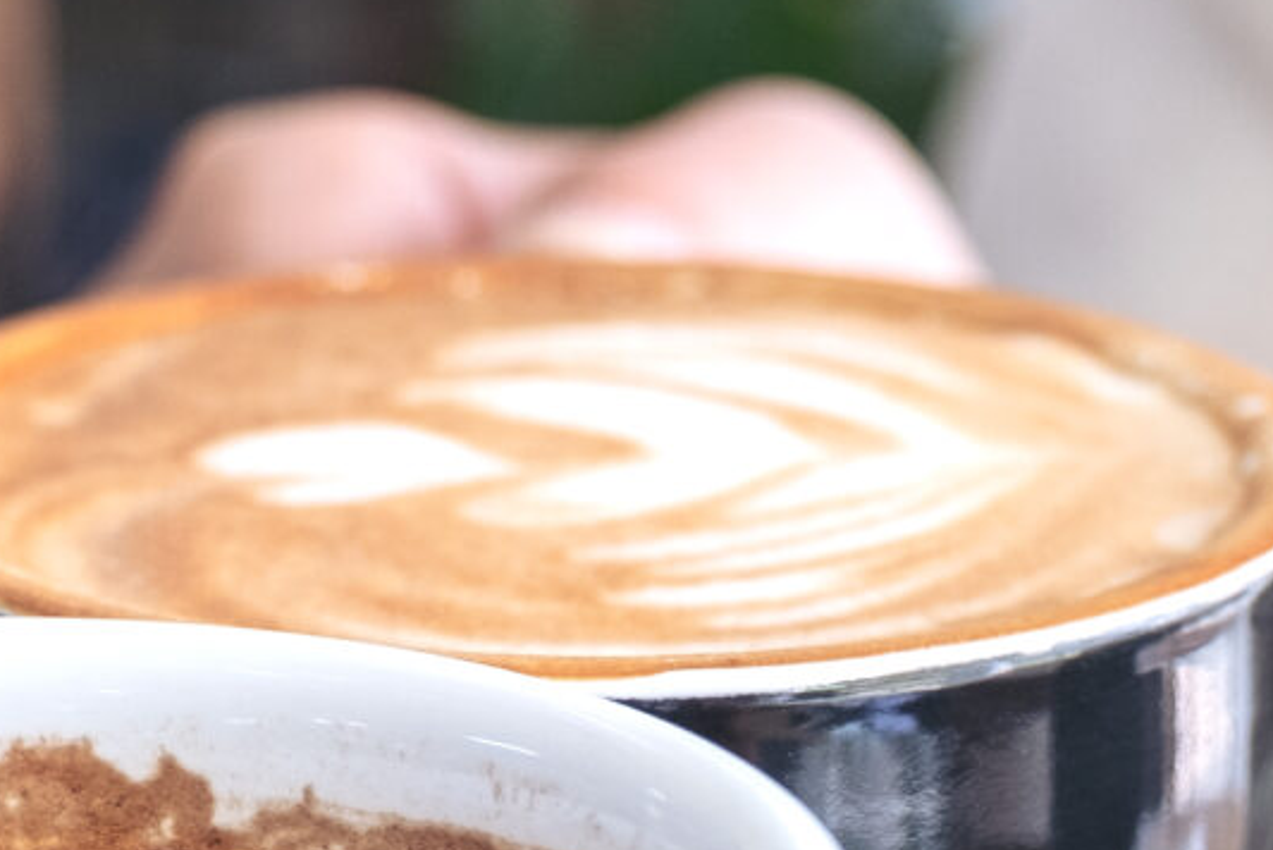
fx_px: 5095
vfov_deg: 9.5
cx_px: 826
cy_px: 56
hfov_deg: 14.2
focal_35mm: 144
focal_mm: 20
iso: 200
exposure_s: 1/50
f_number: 2.8
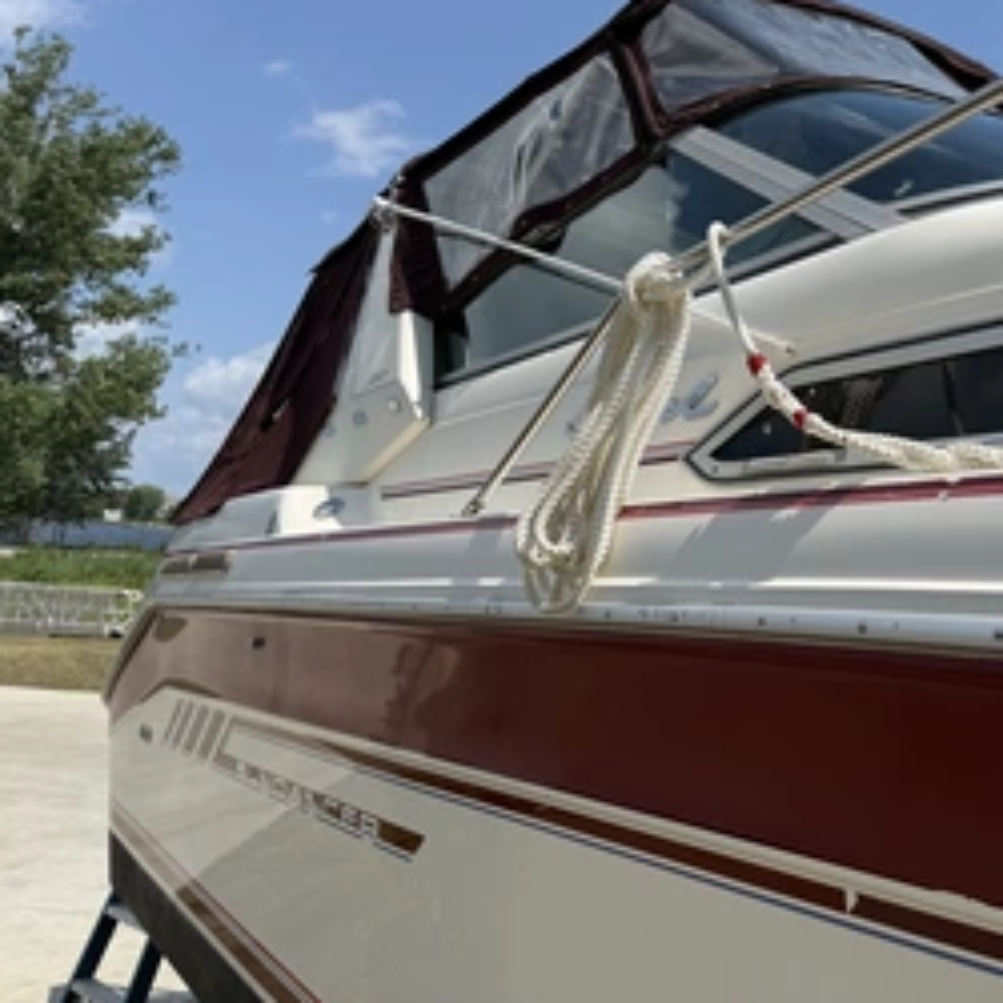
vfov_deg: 48.2
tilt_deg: +6.2
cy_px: 405
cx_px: 754
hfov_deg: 46.7
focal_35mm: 34
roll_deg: -3.5
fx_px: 1115
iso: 80
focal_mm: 6.76
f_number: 1.78
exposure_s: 1/6173
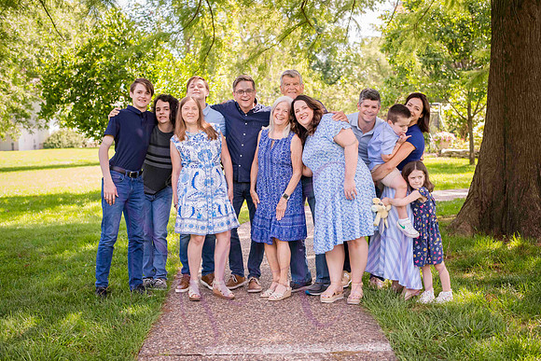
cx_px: 270
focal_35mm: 50
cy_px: 180
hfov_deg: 39.6
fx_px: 752
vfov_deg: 27.0
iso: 400
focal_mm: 50
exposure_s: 1/320
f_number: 4
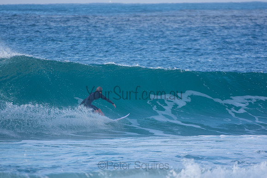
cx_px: 134
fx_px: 5840
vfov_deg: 1.7
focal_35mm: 787
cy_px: 89
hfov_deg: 2.6
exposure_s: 1/640
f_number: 5.6
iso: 250
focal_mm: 500
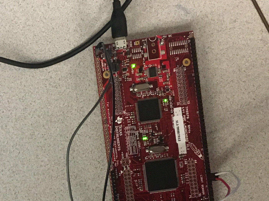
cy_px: 216
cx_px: -15
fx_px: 645
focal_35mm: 83
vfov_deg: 17.2
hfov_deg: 22.4
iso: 200
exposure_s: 1/30
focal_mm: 4.15
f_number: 2.2
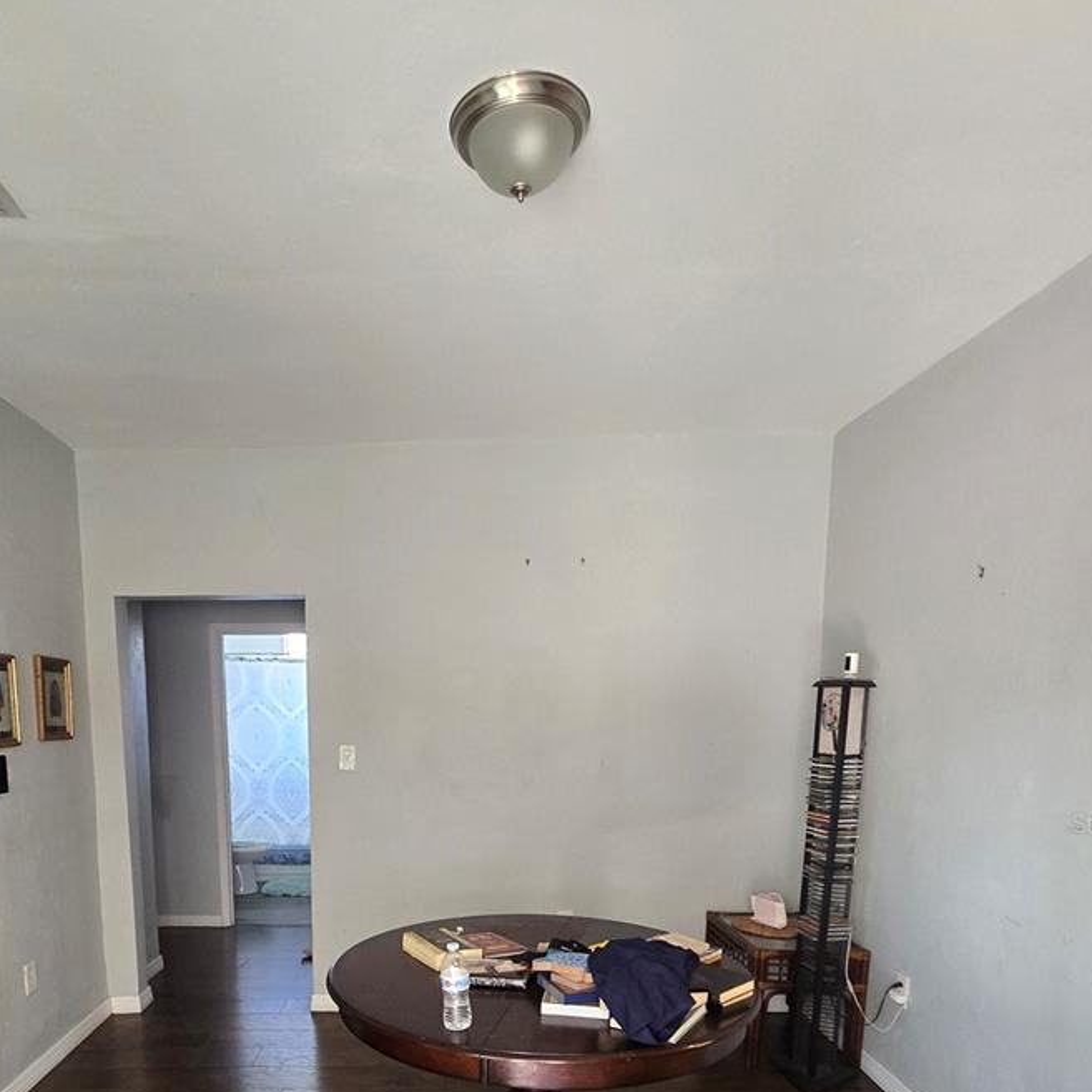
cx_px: 442
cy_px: 823
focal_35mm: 21
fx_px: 749
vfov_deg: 67.4
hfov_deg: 71.5
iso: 500
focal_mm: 2.2
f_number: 2.2
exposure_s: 1/60
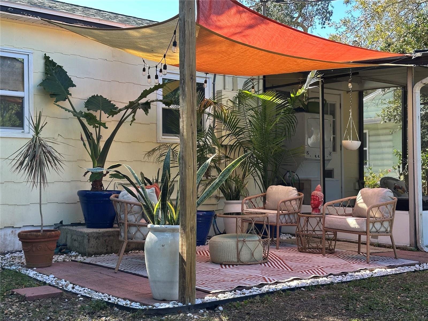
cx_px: 214
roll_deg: +0.2
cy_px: 160
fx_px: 593
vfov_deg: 30.3
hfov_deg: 39.7
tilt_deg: +2.0
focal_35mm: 48
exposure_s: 1/393
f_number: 1.78
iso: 64
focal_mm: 6.86
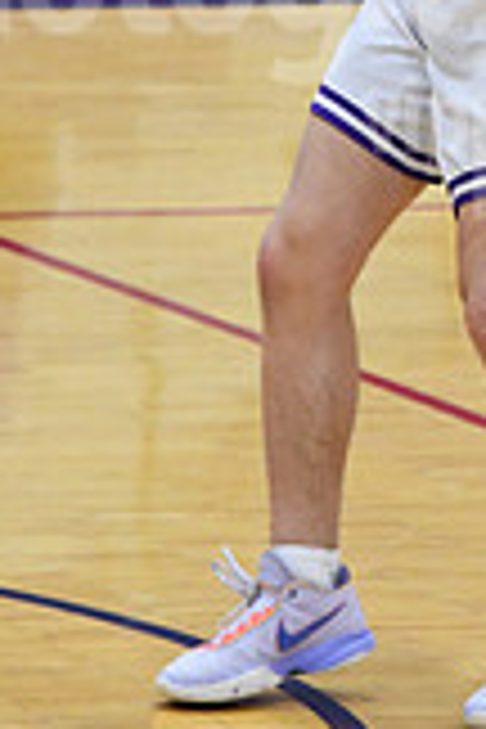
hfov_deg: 2.5
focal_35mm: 543
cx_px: 482
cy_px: -94
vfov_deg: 3.8
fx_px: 10995
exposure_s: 1/800
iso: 6400
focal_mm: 130
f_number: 2.8
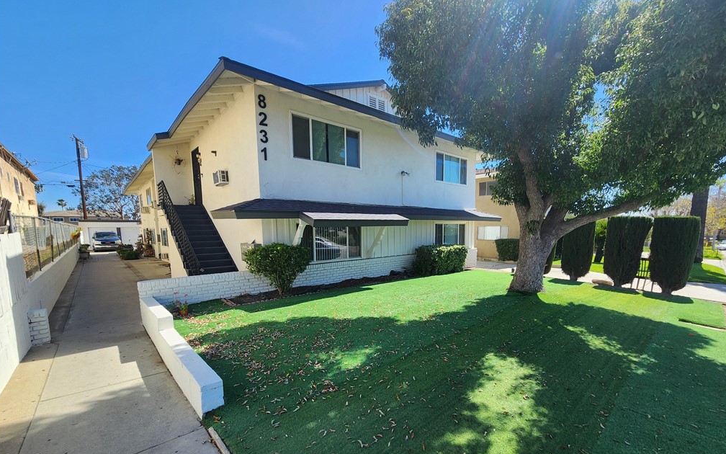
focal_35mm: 14
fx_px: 277
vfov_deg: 78.0
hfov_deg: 105.3
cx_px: 362
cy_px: 264
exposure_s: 1/1090
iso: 50
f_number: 2.2
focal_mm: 2.2
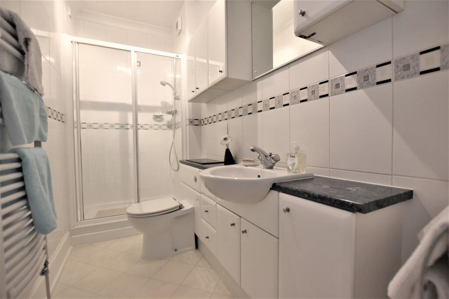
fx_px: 206
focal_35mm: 16
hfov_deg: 95.0
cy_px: 150
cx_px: 224
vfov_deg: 72.1
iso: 900
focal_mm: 11
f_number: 3.5
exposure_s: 1/125
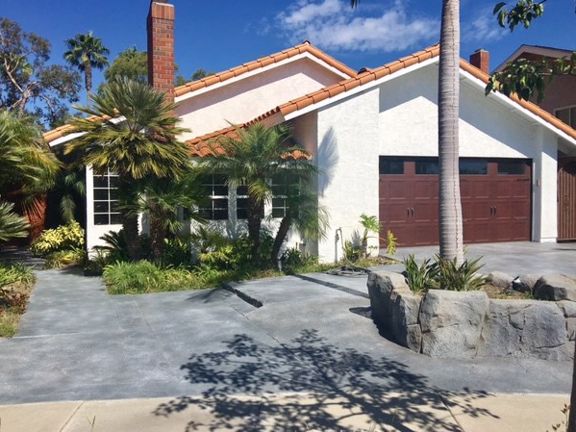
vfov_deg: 45.4
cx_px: 289
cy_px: 221
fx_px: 516
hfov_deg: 58.4
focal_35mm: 31
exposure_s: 1/3344
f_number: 2.2
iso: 25
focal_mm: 4.15
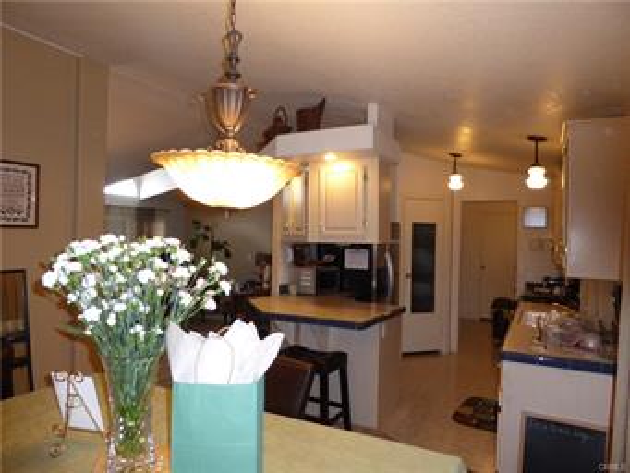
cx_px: 315
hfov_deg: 71.6
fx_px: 437
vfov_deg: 56.8
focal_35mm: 24
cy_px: 236
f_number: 4
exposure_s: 1/60
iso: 500
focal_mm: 4.3
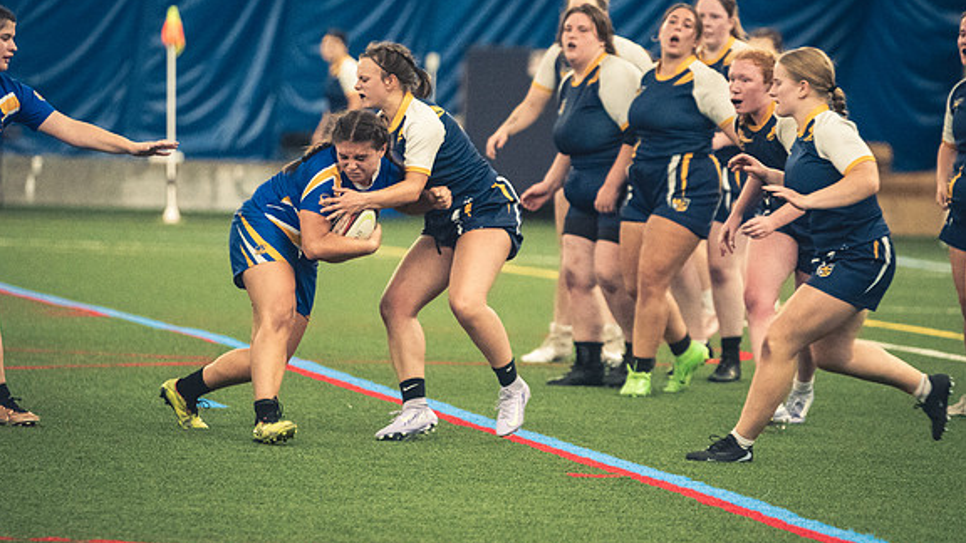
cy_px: 261
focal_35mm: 316
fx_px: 8094
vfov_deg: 3.8
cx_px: 481
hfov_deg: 6.8
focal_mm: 200
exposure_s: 1/500
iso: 12800
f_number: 2.8
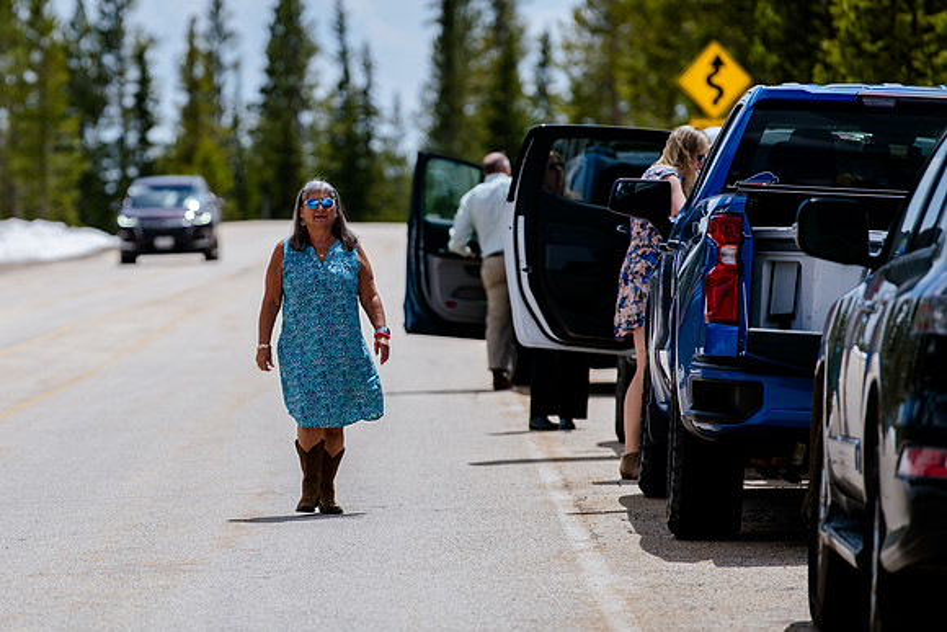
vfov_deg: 5.2
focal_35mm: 266
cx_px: 251
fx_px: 7010
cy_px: 306
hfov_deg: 7.7
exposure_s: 1/3200
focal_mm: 180
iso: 160
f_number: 3.5
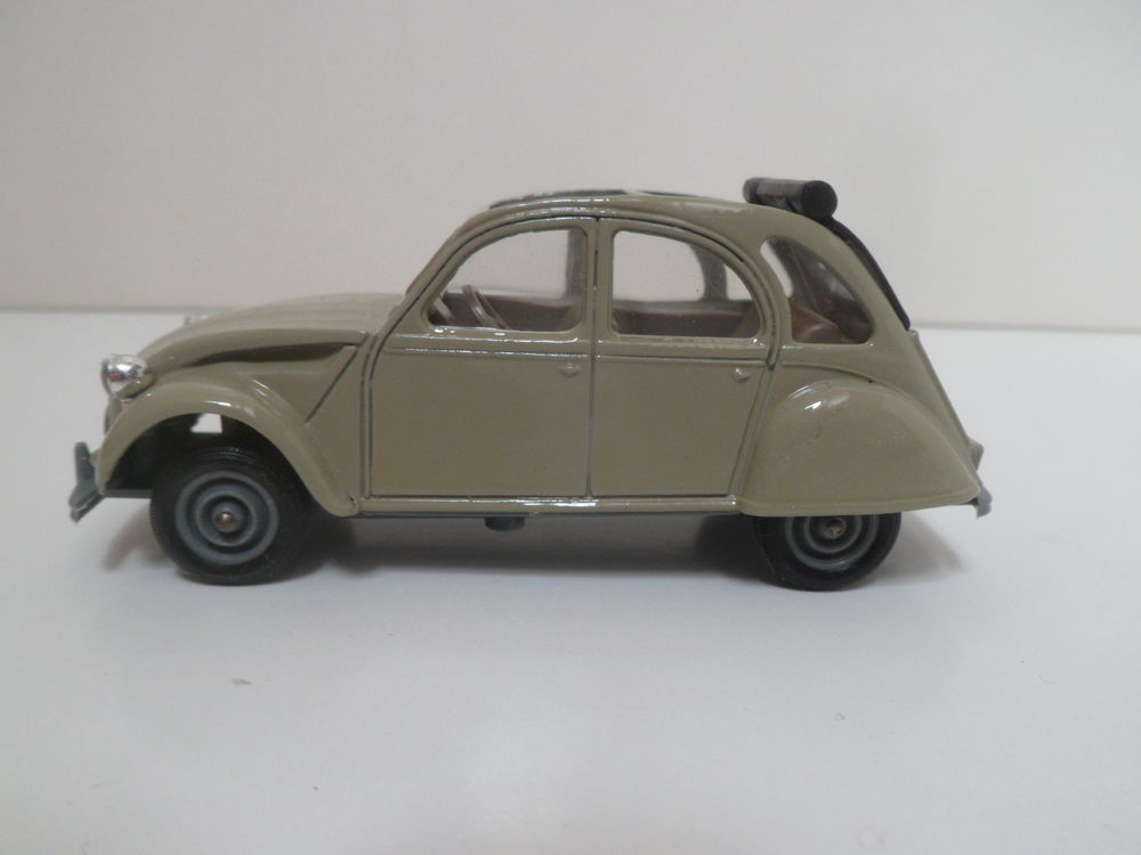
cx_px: 570
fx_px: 890
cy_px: 428
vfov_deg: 51.4
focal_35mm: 27
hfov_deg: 65.3
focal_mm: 4.9
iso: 100
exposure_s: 1/30
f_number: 3.3
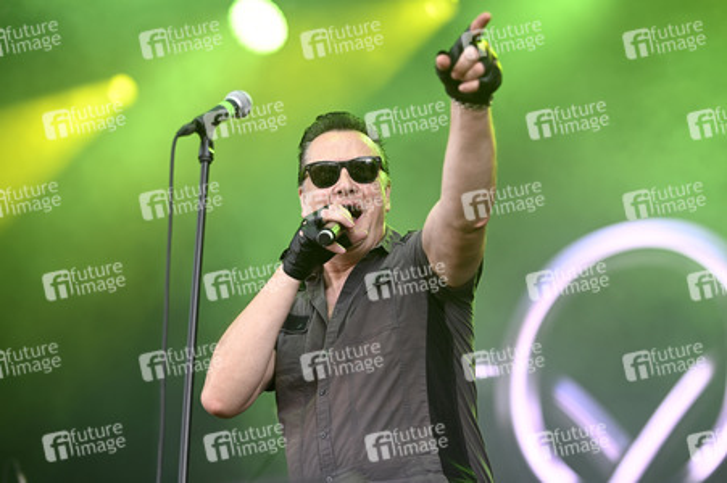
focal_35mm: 98
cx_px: 364
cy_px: 242
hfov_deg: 20.8
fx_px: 1978
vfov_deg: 13.9
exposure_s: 1/400
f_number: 2.8
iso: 320
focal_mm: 98
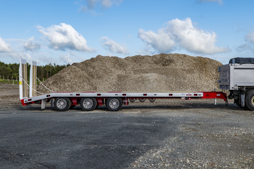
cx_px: 127
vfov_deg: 37.8
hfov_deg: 54.5
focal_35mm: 35
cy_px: 84
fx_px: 247
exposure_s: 1/400
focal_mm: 35
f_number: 7.1
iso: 100
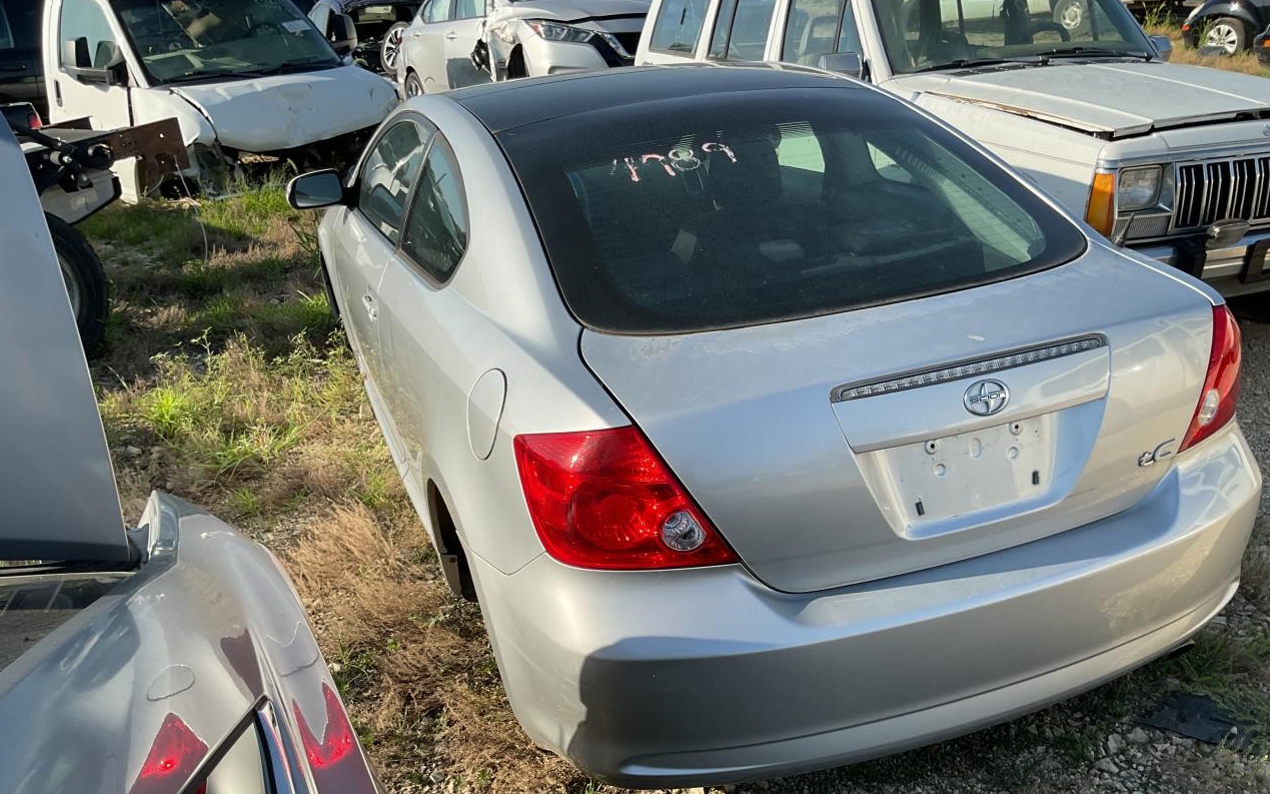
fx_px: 1073
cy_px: 452
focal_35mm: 31
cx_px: 634
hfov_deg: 61.2
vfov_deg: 40.5
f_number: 1.8
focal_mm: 3
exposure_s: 1/1144
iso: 16
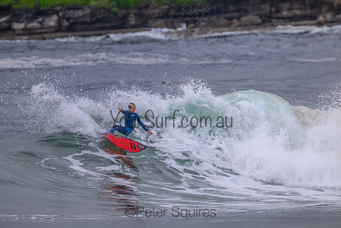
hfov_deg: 2.6
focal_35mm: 800
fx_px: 7579
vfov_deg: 1.7
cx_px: 170
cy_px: 114
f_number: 11
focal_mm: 800
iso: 1400
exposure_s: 1/1600
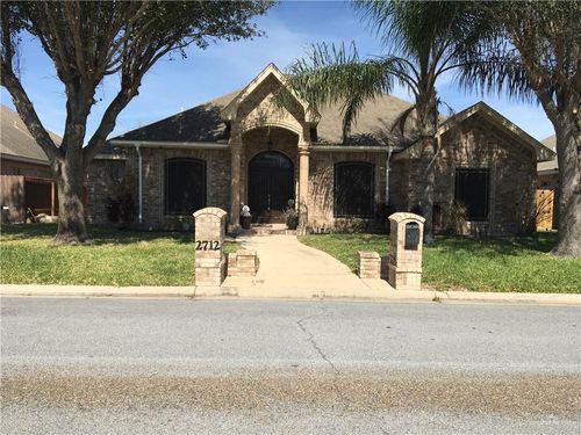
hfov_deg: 61.7
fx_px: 487
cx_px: 290
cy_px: 218
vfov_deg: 48.2
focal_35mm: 29
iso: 25
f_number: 2.2
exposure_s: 1/1570
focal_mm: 4.15
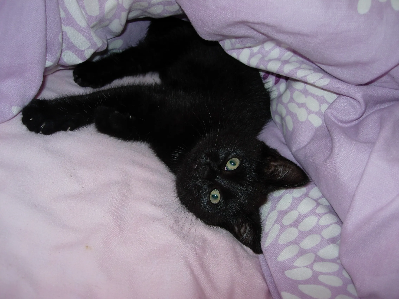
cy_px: 150
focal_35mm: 38
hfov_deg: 49.0
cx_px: 200
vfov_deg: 37.7
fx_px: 438
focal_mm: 7.8
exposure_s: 1/64
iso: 79
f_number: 2.8
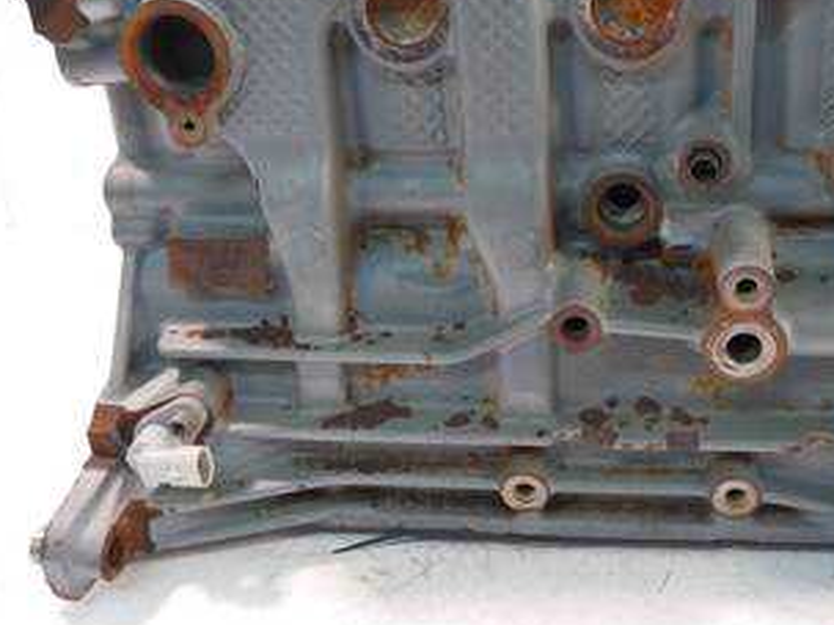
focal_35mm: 38
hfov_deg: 48.2
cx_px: 556
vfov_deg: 37.1
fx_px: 915
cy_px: 190
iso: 1600
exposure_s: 1/60
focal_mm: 12
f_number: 3.5
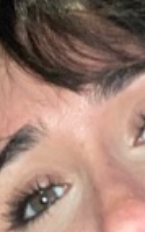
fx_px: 972
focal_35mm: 154
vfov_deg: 13.5
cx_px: 75
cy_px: 182
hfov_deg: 8.5
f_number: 2.2
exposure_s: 1/16
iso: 500
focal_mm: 2.71
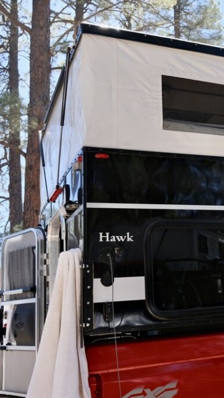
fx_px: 507
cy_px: 201
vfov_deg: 42.9
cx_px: 281
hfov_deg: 22.6
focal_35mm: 48
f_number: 5.6
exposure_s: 1/210
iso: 320
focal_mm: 20.2
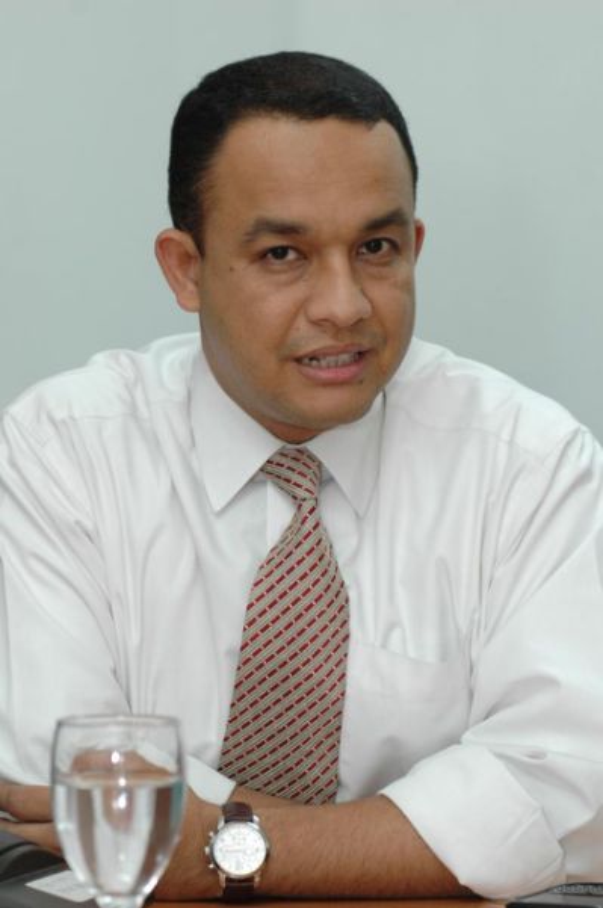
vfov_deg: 17.1
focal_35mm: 120
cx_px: 302
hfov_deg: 11.4
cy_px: 454
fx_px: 3023
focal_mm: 80
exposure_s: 1/30
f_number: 4
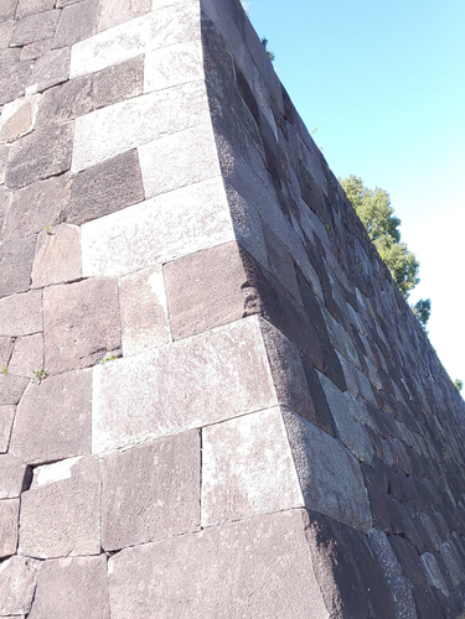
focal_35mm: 32
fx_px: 573
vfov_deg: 56.2
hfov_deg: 42.5
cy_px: 384
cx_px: 362
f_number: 1.94
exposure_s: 1/180
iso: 28
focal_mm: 3.45
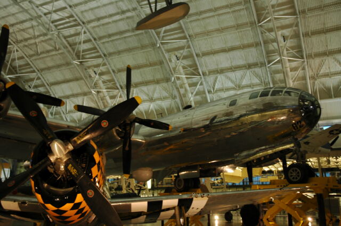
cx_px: 170
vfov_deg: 35.4
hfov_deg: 51.3
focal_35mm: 38
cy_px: 113
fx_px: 355
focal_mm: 25
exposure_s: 1/20
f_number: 3.8
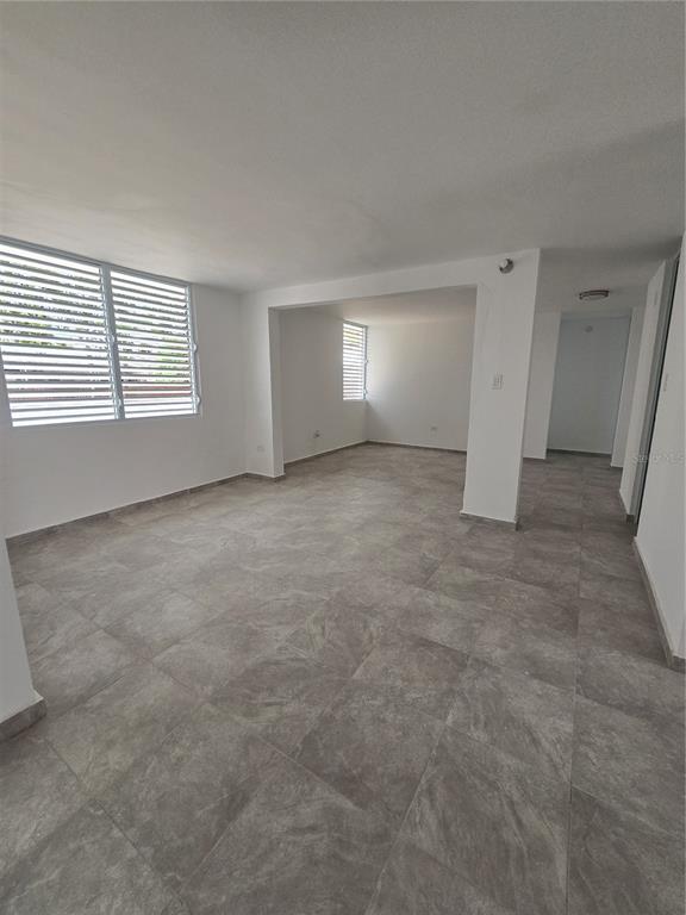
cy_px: 458
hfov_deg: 89.9
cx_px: 343
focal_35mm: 13
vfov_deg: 106.2
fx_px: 344
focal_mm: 2.2
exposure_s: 1/359
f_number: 2.2
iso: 100
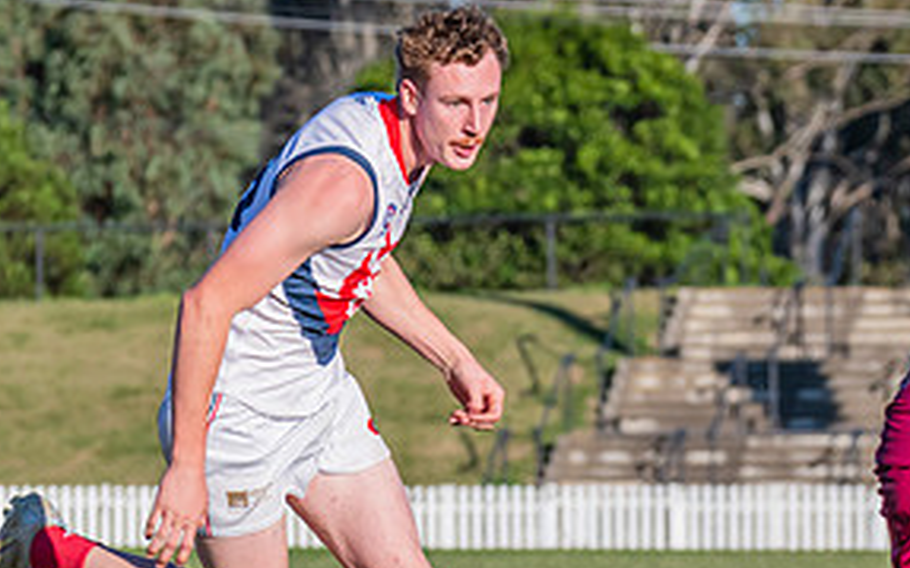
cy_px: 473
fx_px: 14574
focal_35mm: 588
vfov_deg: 2.2
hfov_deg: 3.6
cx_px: 953
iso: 800
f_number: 11
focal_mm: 240
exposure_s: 1/1250
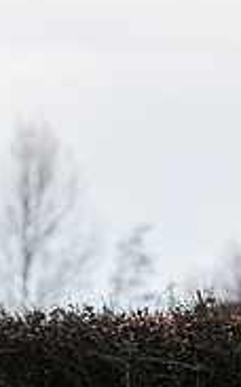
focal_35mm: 563
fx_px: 5930
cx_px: 768
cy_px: 87
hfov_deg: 2.3
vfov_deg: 3.7
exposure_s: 1/1250
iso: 6400
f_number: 4
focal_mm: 92
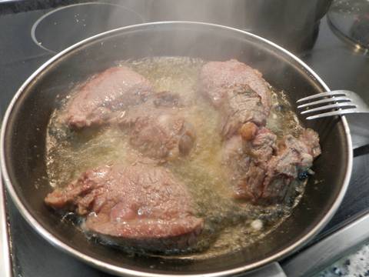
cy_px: 138
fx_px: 266
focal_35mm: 25
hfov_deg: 69.4
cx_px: 184
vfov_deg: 54.9
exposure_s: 1/8
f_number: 3.1
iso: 250
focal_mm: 4.5
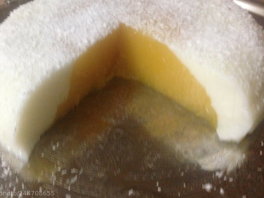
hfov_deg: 46.6
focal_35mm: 40
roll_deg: +1.1
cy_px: 89
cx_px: 110
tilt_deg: -36.9
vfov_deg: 35.9
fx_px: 305
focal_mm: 4.12
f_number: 2.4
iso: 500
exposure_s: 1/15
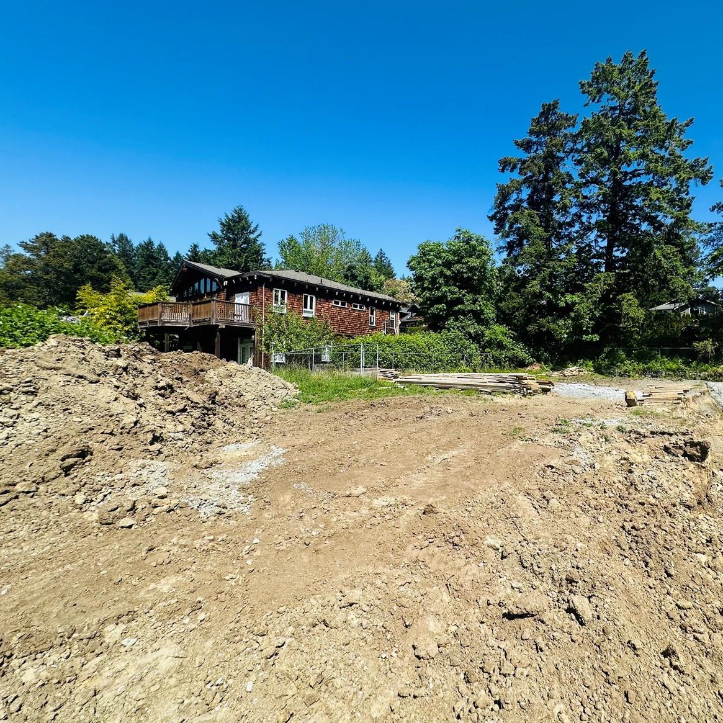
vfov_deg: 84.0
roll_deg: -1.6
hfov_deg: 82.0
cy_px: 367
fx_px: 402
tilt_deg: -0.2
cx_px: 462
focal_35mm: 17
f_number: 2.2
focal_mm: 2.22
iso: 40
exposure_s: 1/1595
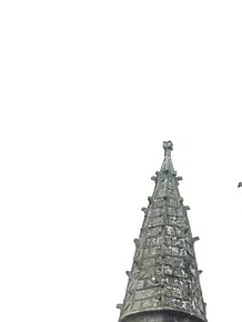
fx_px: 1312
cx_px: 191
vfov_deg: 13.2
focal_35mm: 141
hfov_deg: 10.5
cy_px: 491
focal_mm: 4.4
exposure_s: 1/400
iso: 80
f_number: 4
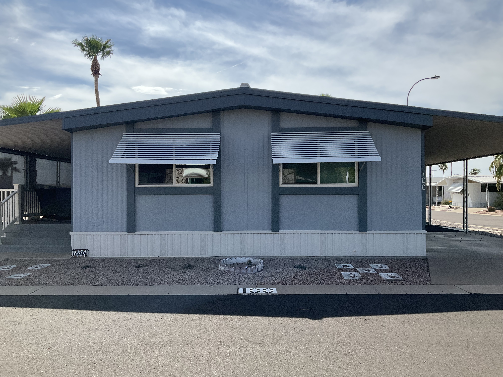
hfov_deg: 61.7
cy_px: 188
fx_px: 421
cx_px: 252
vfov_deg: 48.2
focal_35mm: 29
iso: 25
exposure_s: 1/2959
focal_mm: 3
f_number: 1.8
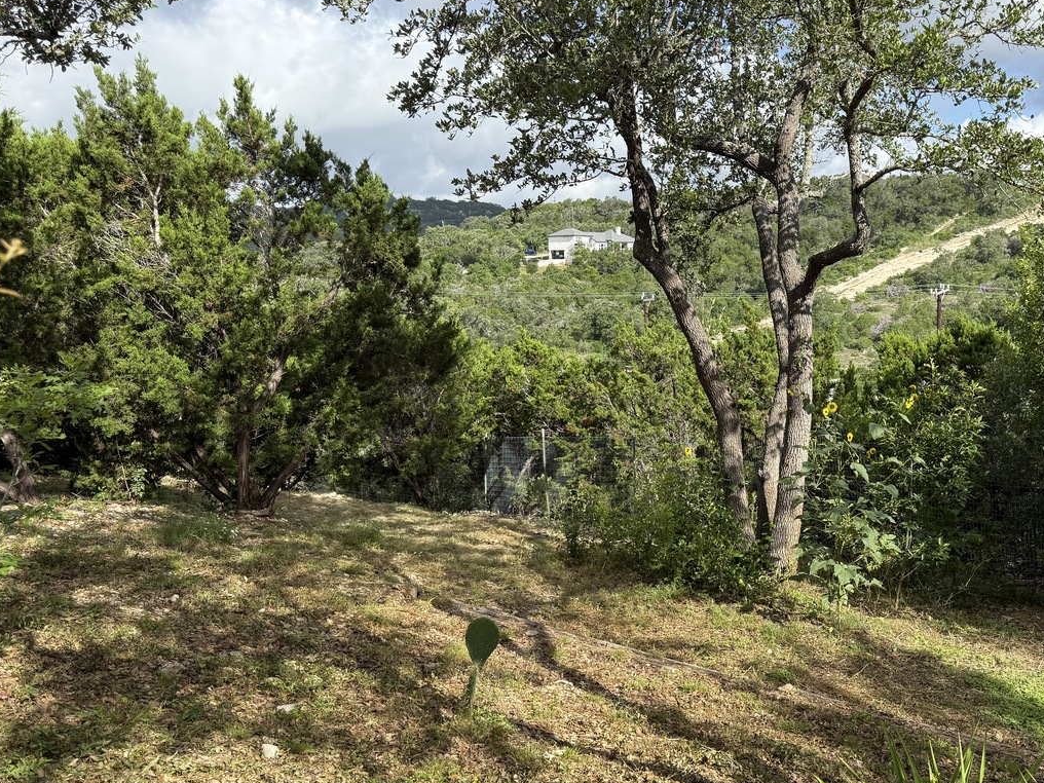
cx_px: 669
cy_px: 457
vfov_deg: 41.7
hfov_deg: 53.2
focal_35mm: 34
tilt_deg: -10.8
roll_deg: -0.2
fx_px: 1025
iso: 100
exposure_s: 1/2801
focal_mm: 6.76
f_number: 1.78
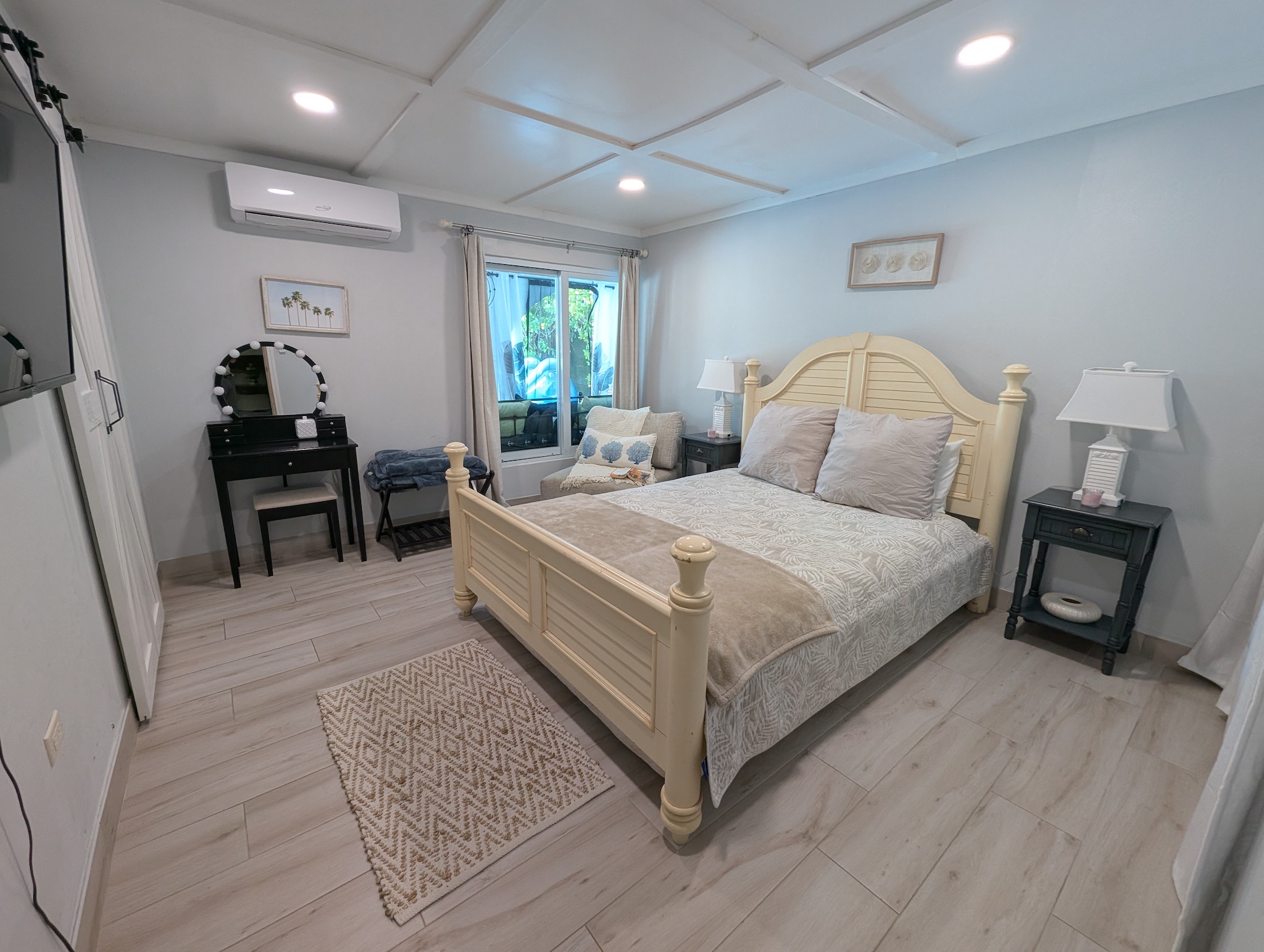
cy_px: 476
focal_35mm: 13
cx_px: 632
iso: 54
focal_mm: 1.95
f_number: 2.2
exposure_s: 1/30
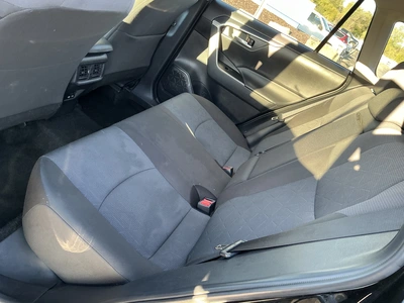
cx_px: 202
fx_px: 327
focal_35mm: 28
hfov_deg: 63.4
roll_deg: -31.3
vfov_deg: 49.7
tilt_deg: -27.1
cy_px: 152
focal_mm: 3
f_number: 1.8
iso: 80
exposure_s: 1/60
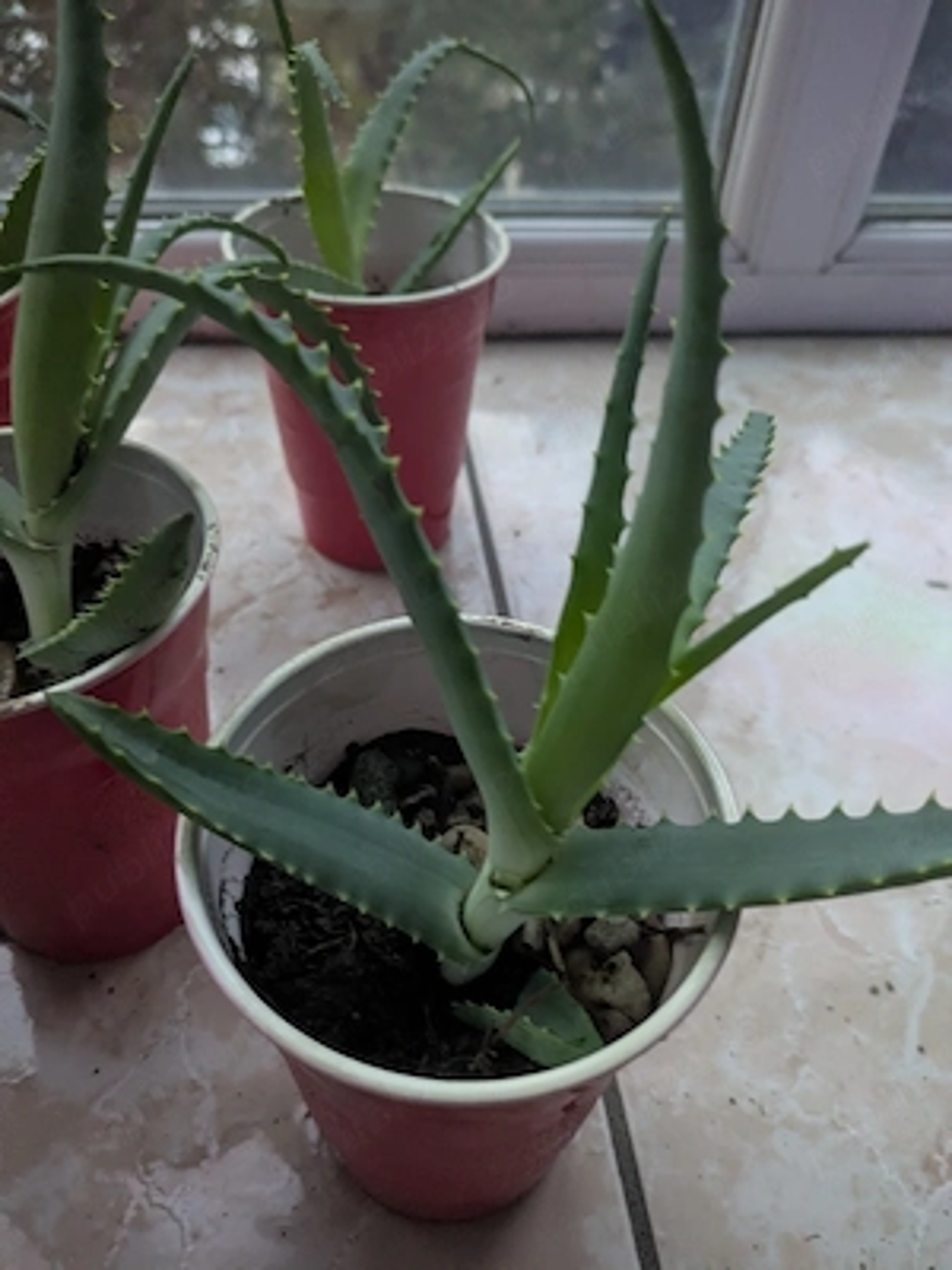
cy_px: 635
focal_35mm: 25
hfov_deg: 54.9
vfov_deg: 69.4
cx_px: 476
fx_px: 917
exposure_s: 1/25
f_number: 1.89
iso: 744
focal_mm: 5.43
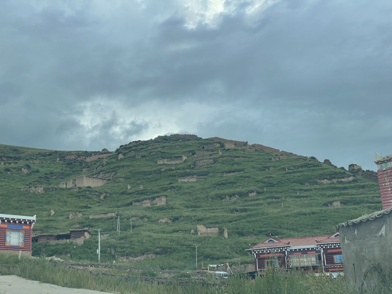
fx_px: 589
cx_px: 196
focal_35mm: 52
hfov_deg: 36.8
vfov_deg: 28.0
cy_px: 147
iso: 25
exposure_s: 1/1261
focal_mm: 6
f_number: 2
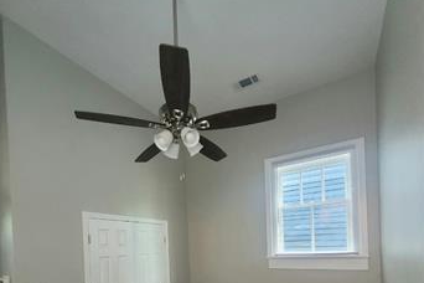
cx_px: 203
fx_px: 224
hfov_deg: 86.9
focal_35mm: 19
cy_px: 252
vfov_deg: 56.2
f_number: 2.2
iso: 400
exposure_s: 1/60.2
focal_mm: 1.74
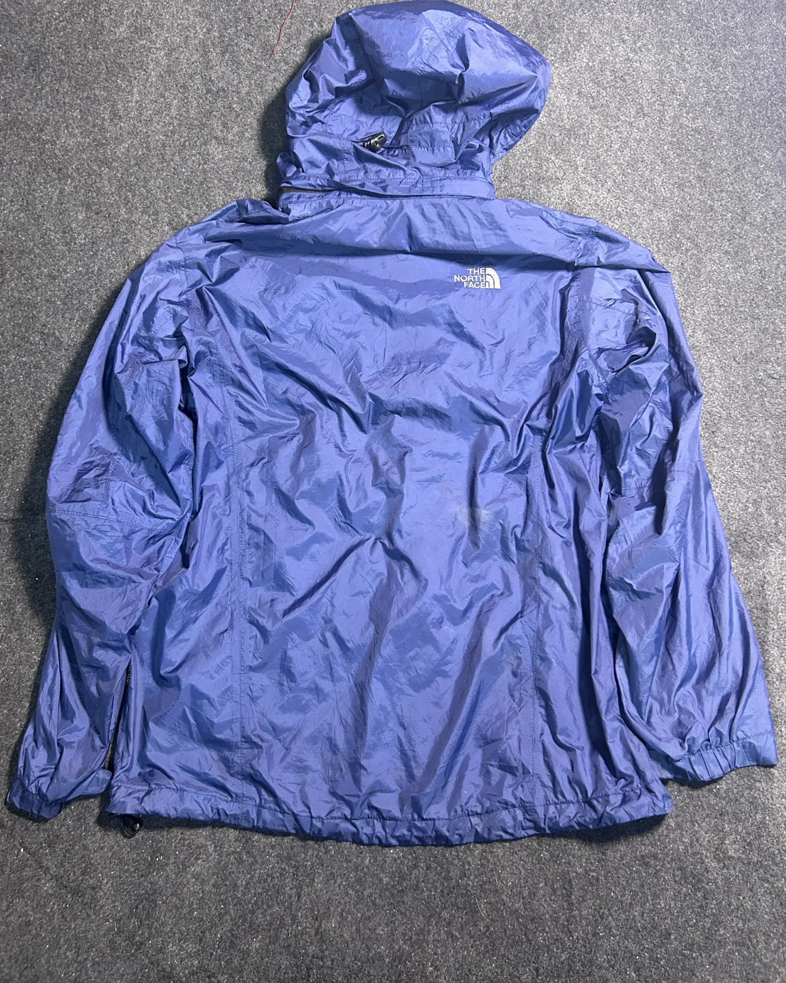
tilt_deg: -60.7
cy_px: 458
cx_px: 387
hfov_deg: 51.5
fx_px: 814
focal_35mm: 28
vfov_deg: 62.1
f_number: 1.5
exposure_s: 1/50
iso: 320
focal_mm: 5.7
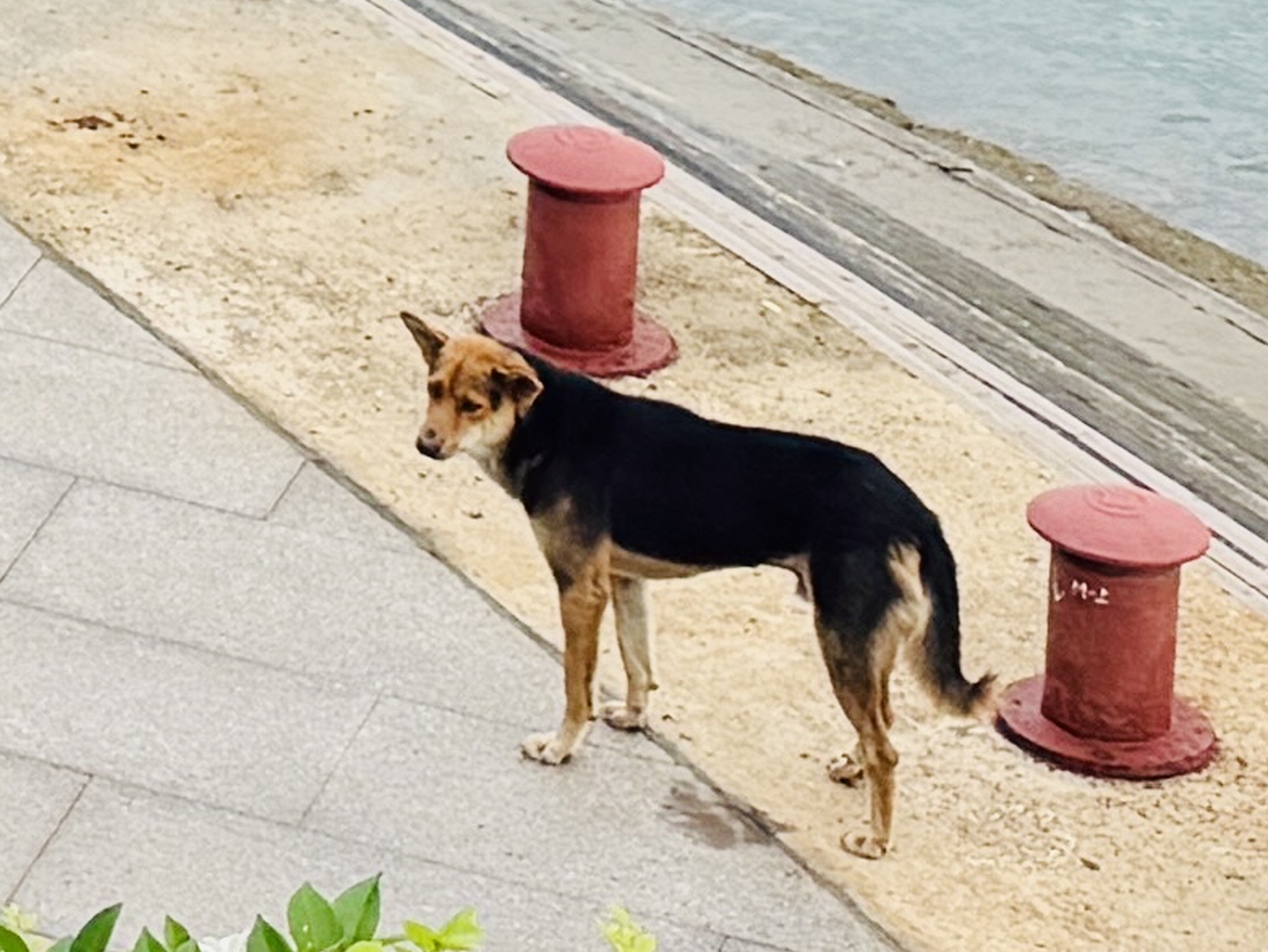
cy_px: -1318
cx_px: -1276
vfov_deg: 7.9
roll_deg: +1.6
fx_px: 6413
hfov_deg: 10.4
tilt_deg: -10.1
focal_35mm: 175
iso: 80
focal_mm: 6.76
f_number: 1.78
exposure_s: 1/1106
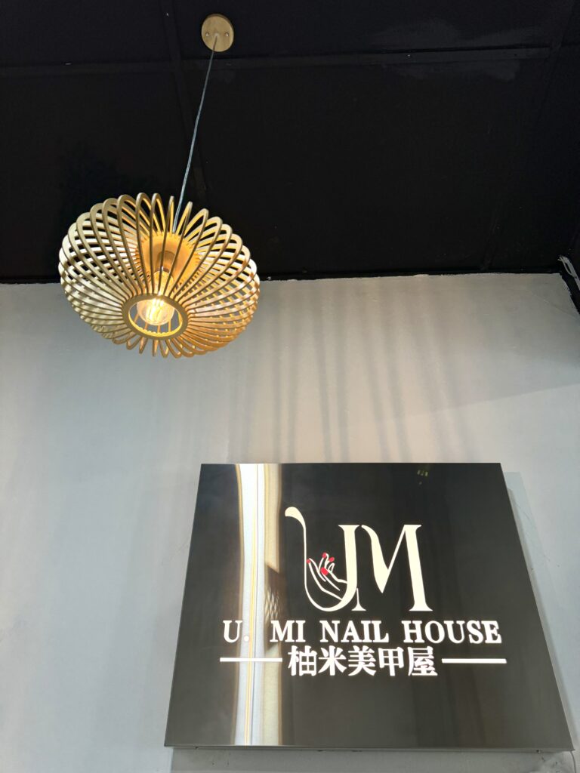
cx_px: 290
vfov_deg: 71.6
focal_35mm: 24
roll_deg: -0.7
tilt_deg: +37.4
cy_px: 386
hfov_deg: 56.8
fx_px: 536
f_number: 1.78
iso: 125
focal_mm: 6.76
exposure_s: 1/100
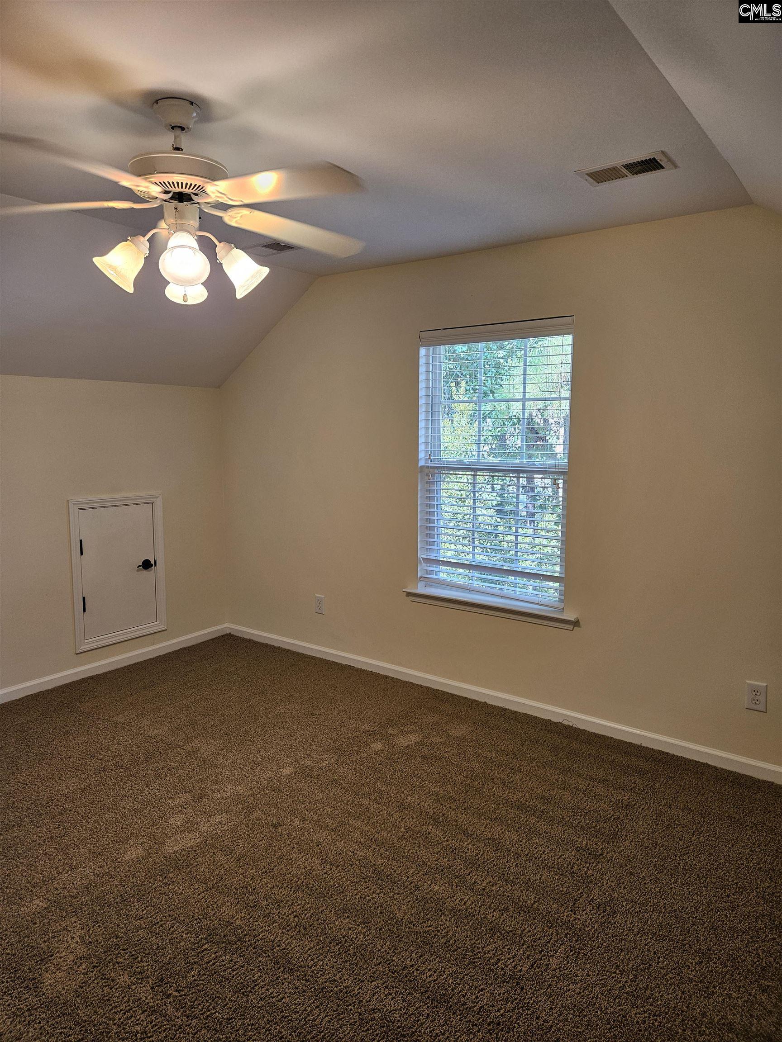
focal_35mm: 23
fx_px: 693
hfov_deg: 58.9
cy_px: 521
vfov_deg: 73.9
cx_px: 391
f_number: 1.8
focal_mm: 5.4
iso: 125
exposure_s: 1/120
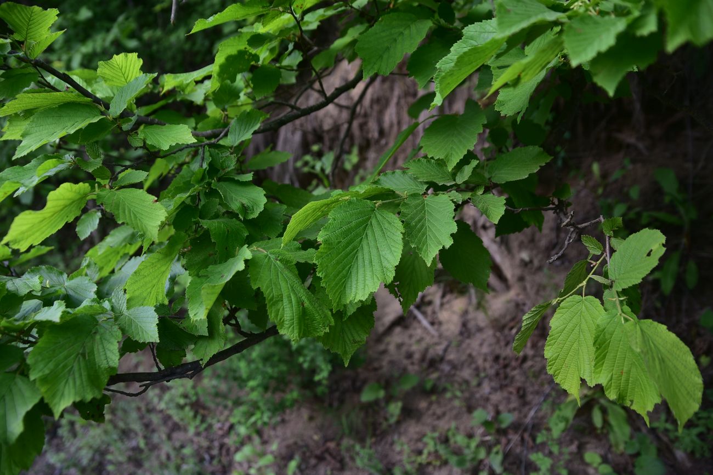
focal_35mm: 50
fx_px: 990
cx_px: 356
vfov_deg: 27.0
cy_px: 238
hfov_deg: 39.6
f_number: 4.5
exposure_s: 1/125
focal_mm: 50
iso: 200
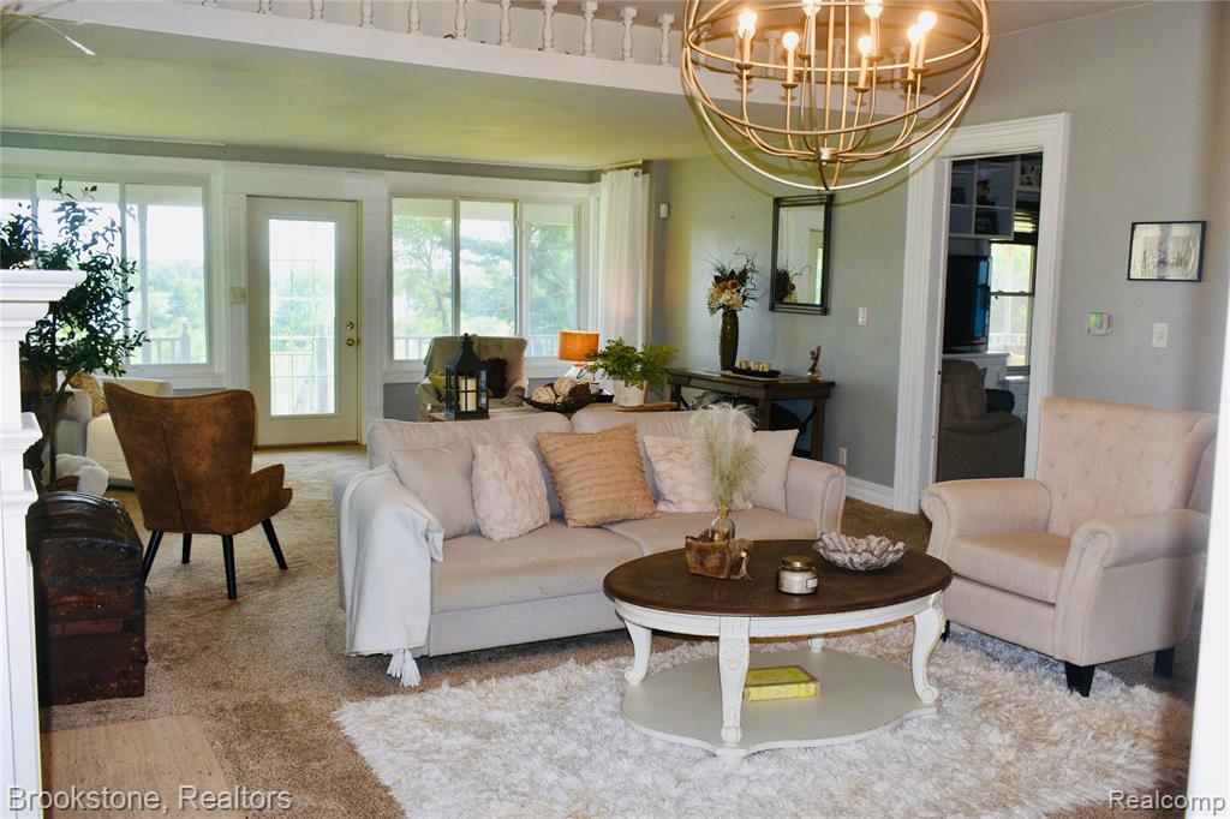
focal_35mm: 33
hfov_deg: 57.2
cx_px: 615
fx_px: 1127
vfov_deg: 39.9
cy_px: 410
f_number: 5.6
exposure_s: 1/125
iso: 560
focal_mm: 22
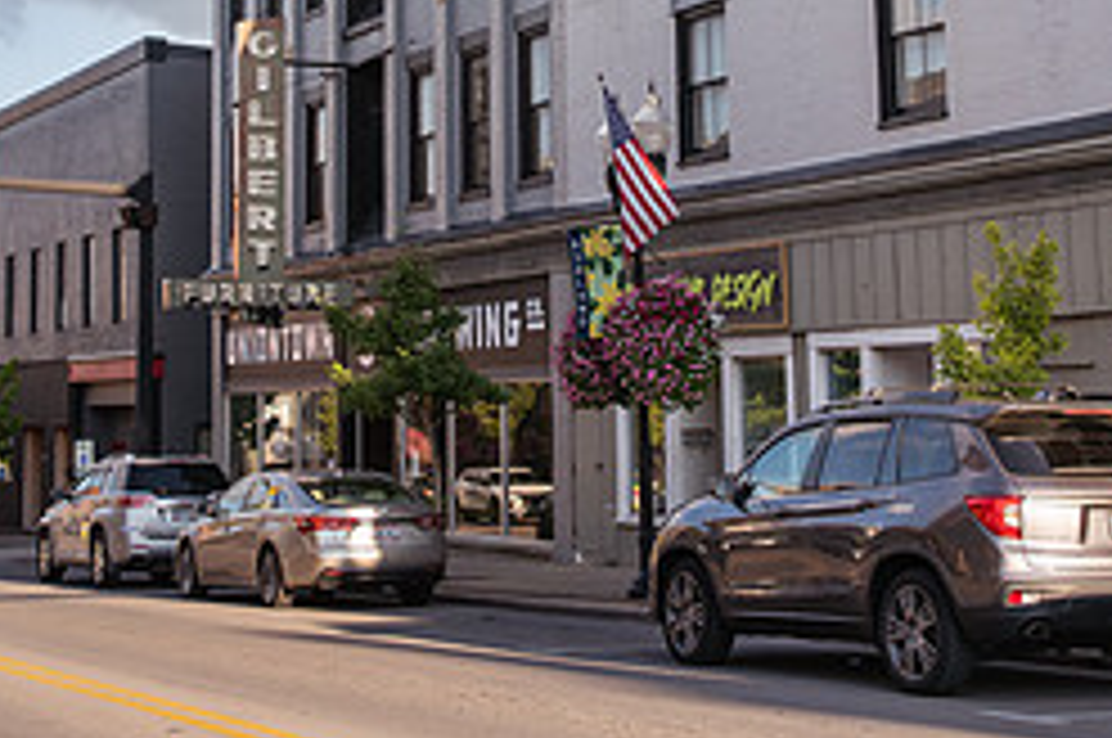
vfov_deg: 16.7
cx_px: 504
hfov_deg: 25.4
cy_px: 38
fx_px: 2468
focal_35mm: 80
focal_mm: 34
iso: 125
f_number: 4.5
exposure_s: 1/500
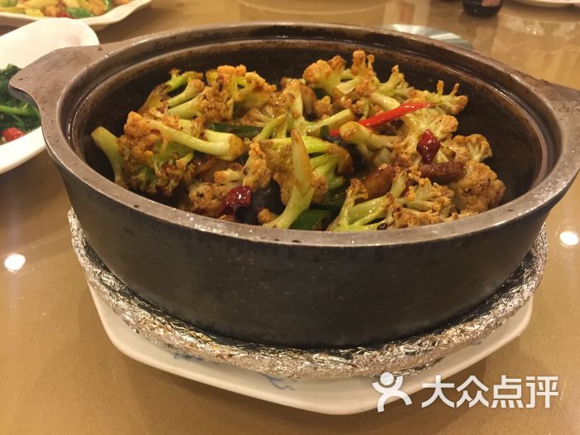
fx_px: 486
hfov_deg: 61.7
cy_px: 218
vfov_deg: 48.2
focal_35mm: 29
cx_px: 290
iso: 160
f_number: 2.2
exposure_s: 1/17
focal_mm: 4.15
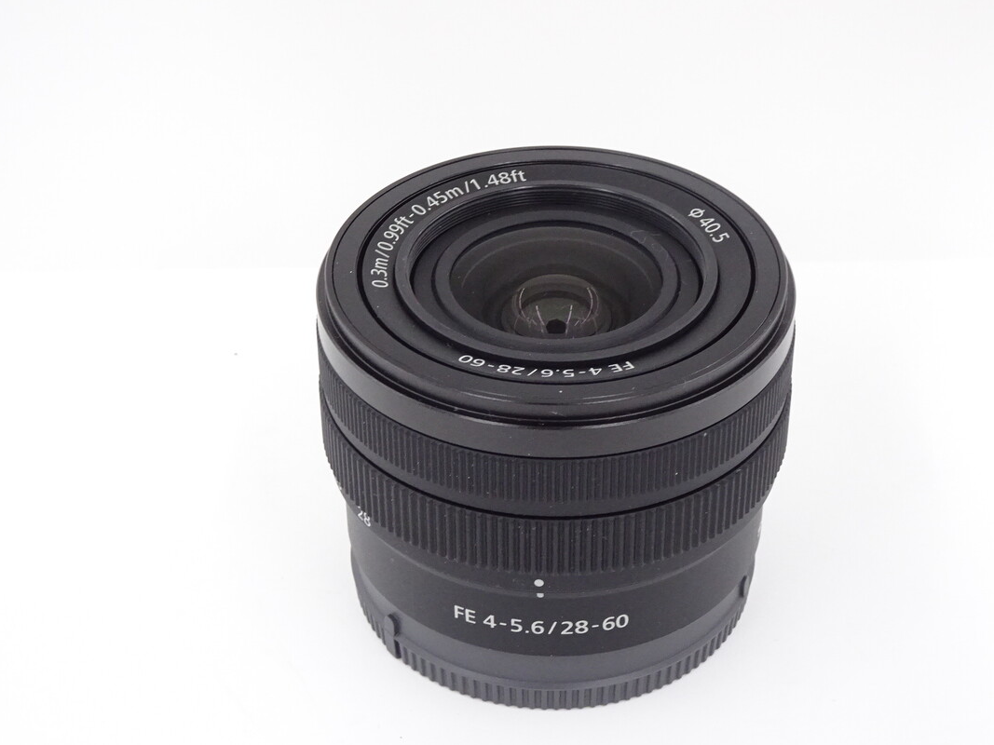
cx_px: 534
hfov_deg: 30.7
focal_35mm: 63
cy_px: 372
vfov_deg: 23.3
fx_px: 1809
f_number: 4.5
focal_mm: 9.52
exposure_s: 1/60
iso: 500
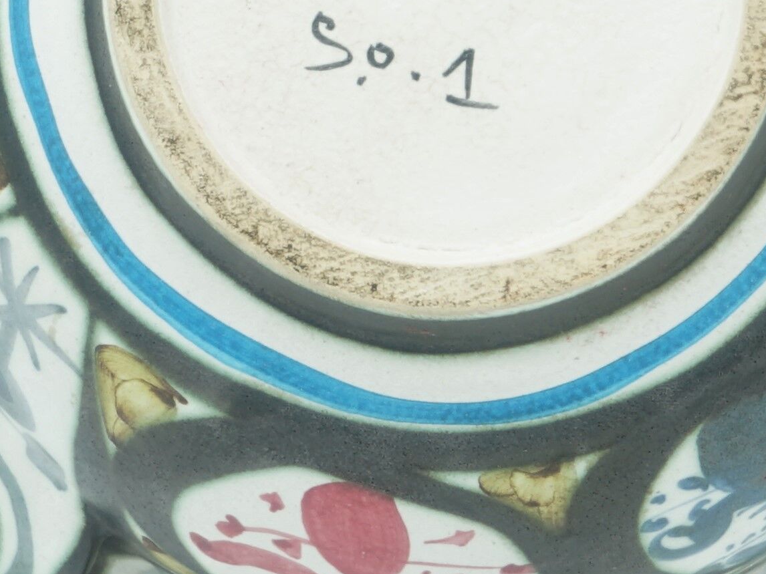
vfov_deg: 11.1
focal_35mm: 133
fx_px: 2942
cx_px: 493
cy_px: 84
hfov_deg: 14.8
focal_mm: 49
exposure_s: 1/6
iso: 100
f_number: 22
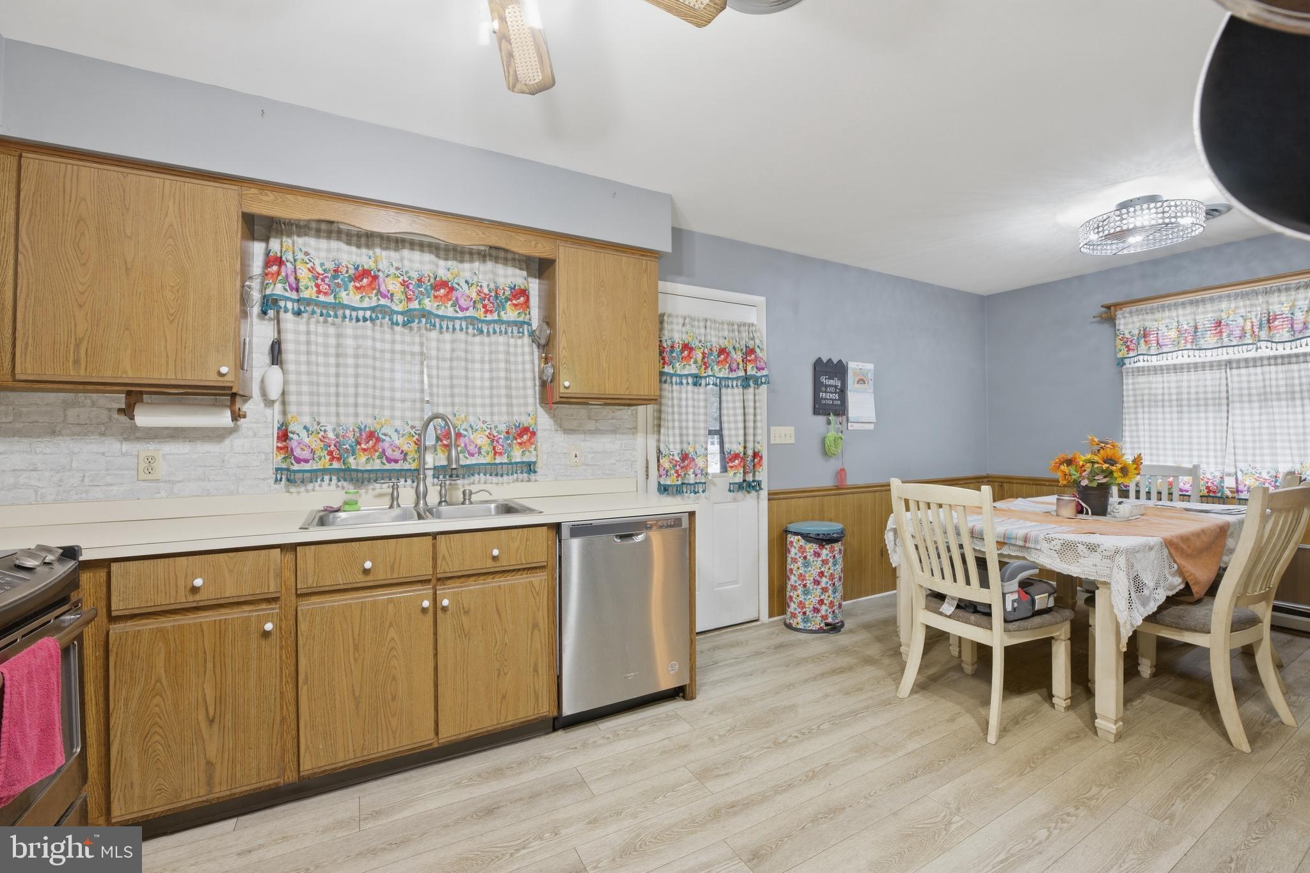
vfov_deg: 81.2
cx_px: 655
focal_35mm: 14
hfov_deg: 104.3
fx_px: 509
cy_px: 436
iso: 200
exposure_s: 1/1.25
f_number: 8
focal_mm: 14
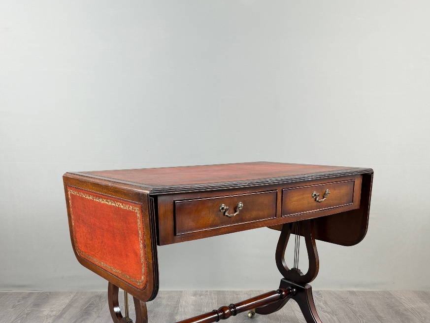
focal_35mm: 33
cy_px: 237
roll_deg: -0.9
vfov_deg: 41.8
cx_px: 214
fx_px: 410
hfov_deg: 55.3
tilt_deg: -13.6
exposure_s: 1/50
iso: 125
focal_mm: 6.76
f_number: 1.78
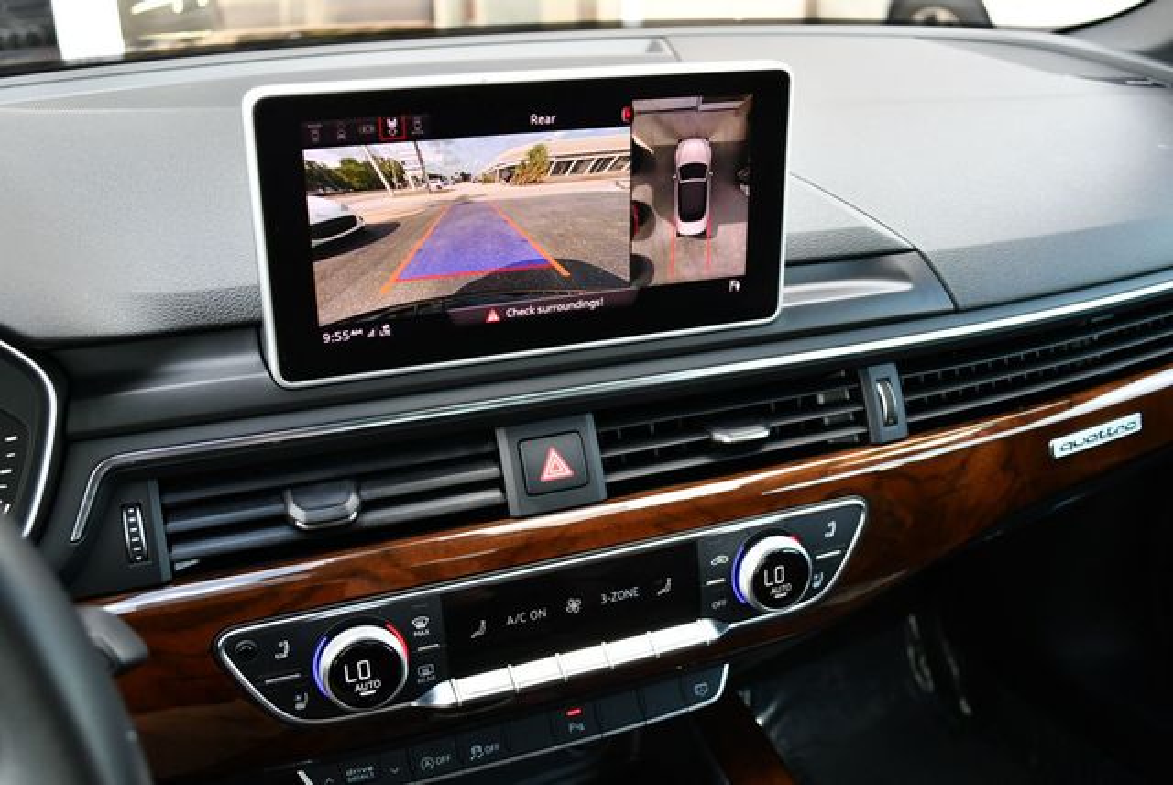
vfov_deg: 36.9
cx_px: 586
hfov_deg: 53.1
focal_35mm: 36
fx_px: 1174
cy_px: 392
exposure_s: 1/250
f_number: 3.5
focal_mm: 18
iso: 720
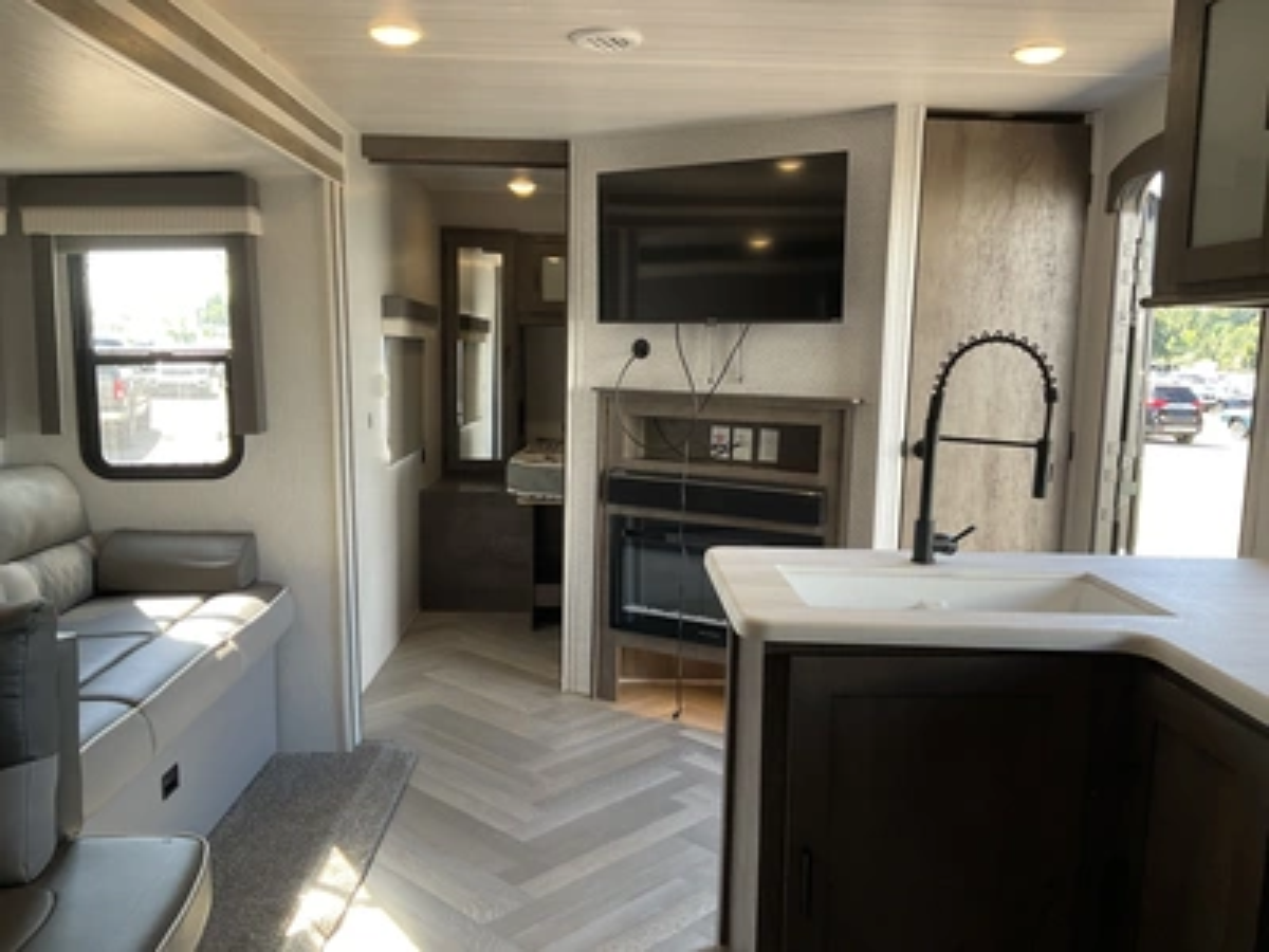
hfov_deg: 61.7
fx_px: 1063
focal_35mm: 29
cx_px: 634
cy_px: 476
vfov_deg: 48.2
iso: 50
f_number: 1.8
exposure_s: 1/122
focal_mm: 3
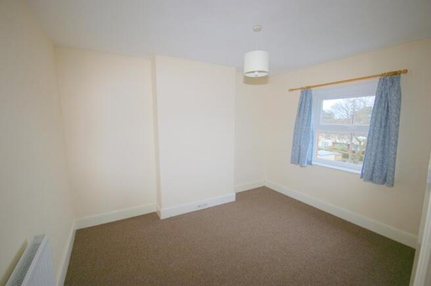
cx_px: 216
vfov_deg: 77.2
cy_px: 143
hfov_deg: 100.4
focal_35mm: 15
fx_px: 179
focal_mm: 10
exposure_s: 1/25
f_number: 4
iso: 200
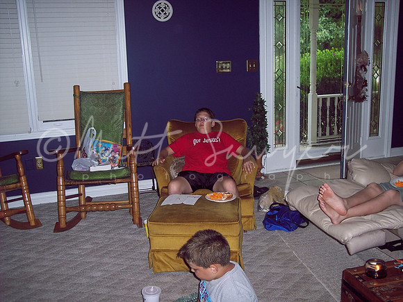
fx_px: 454
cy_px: 151
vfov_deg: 36.8
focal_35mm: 39
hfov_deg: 47.9
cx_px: 202
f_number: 2.8
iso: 100
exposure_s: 1/60
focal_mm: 8
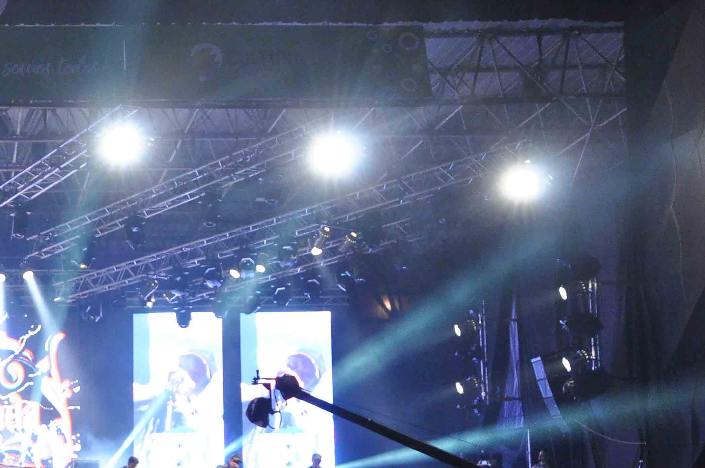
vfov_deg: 17.0
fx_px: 1565
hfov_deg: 24.4
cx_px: 32
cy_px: 296
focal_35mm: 80
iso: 2000
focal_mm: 26
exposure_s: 1/60
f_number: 5
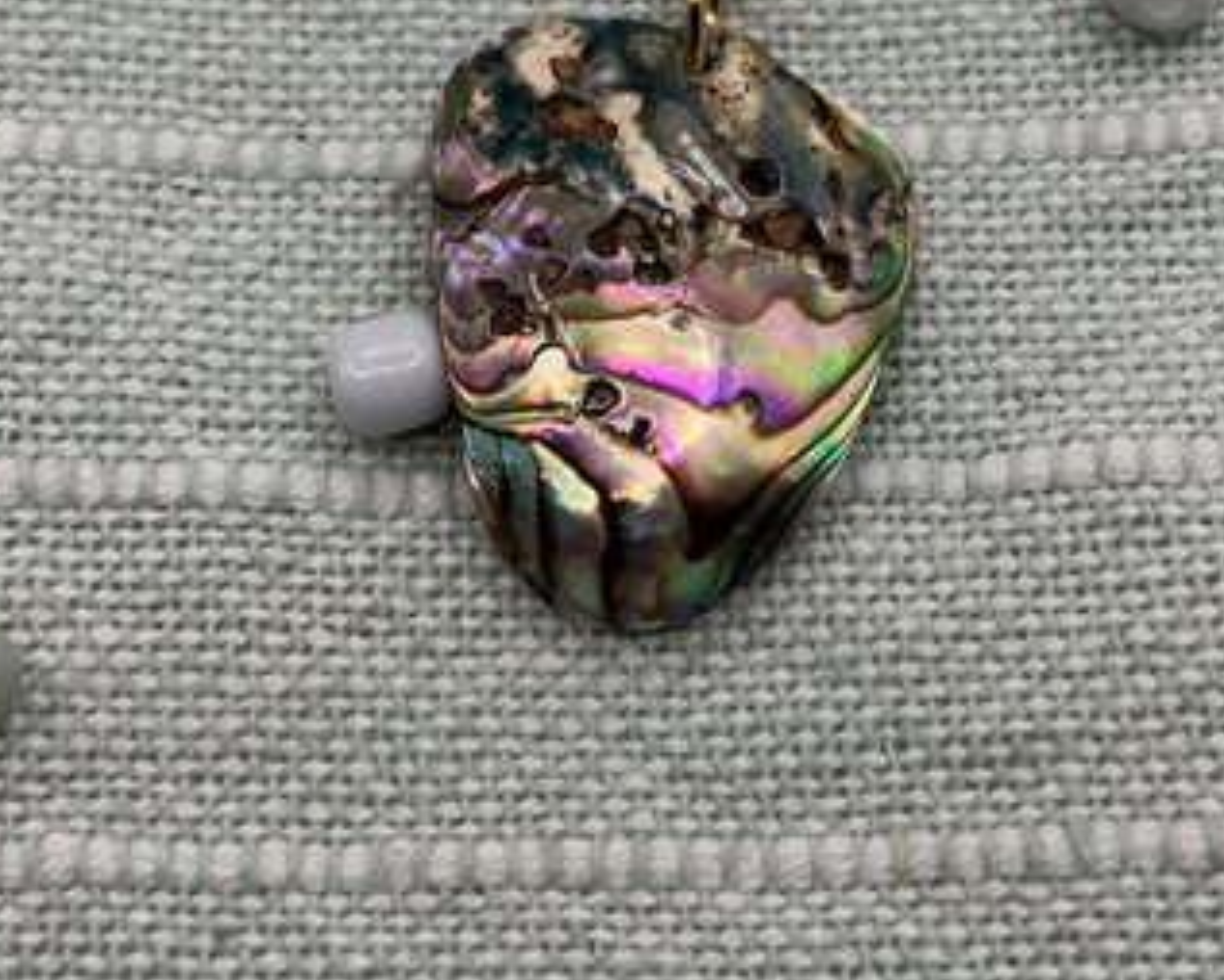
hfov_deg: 29.5
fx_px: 2320
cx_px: 734
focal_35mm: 64
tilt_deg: -72.4
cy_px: 212
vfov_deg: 23.6
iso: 25
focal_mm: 4.25
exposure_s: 1/389
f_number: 1.8
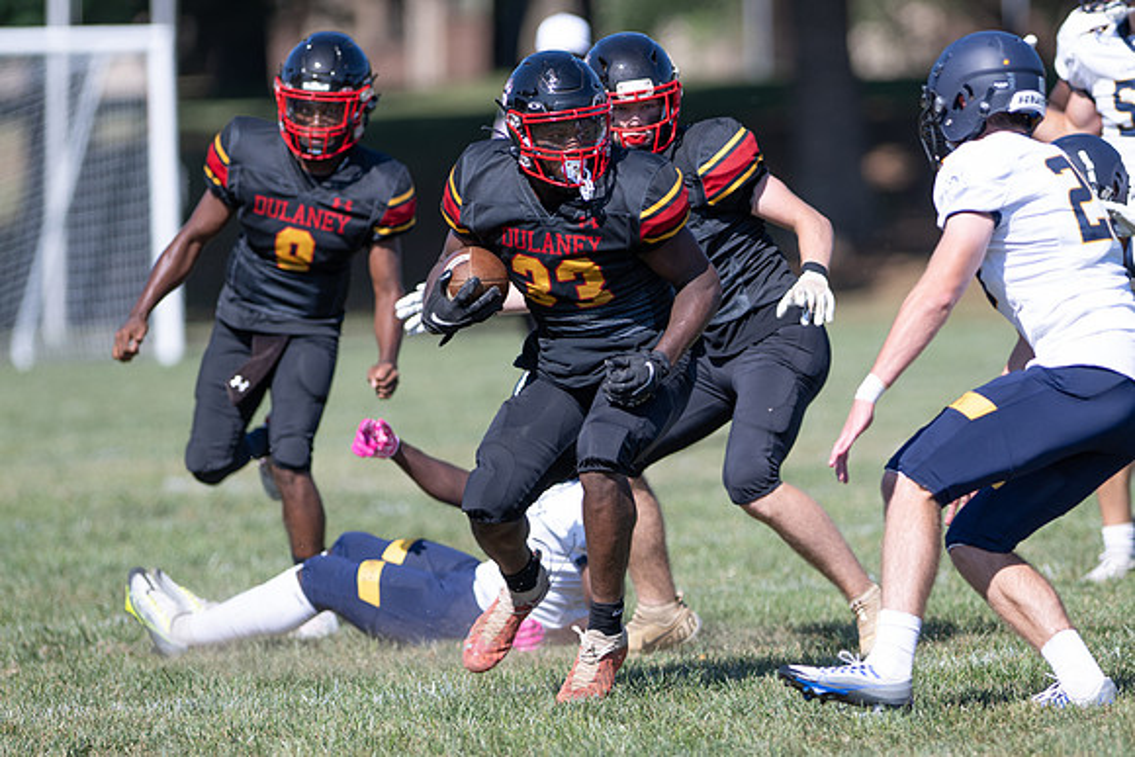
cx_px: 738
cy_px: 482
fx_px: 13693
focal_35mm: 434
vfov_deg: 3.2
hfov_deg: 4.7
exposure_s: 1/1600
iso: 125
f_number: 2.8
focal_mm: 300
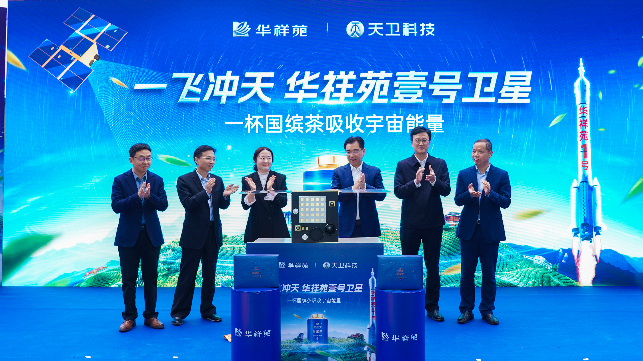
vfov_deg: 44.4
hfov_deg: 71.9
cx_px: 331
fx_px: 443
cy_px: 172
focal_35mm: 26
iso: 200
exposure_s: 1/160
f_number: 4
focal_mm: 24
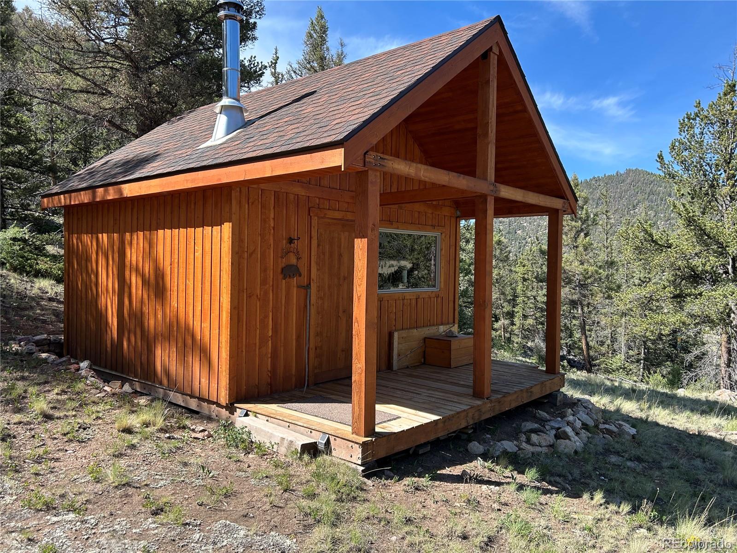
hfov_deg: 67.3
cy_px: 276
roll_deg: +0.0
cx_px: 368
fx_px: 554
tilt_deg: -0.3
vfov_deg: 53.1
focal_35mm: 26
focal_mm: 5.7
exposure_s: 1/1575
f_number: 1.5
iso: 50
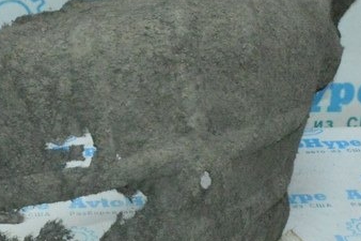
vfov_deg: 13.7
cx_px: -43
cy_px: 155
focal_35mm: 100
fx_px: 1002
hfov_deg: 19.5
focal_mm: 22
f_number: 16
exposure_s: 1/200
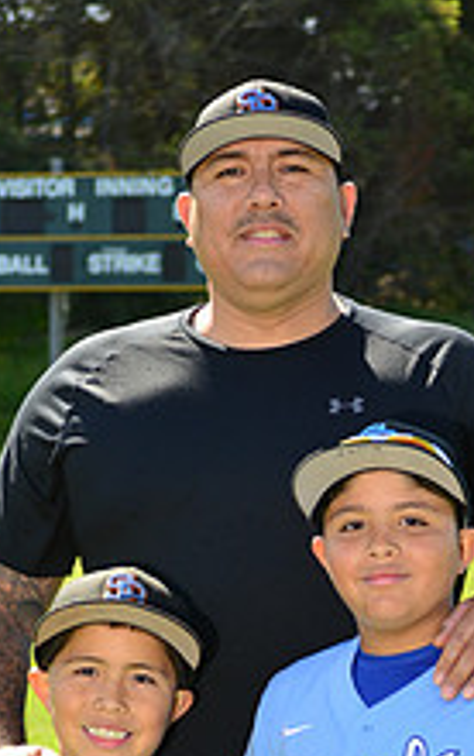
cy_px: 948
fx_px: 4432
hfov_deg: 6.1
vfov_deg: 9.6
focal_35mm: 215
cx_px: 335
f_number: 8
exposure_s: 1/250
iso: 200
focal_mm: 80
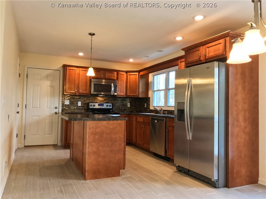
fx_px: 215
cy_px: 100
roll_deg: -1.5
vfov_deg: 49.7
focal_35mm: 28
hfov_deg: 63.4
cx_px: 133
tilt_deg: +3.3
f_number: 1.8
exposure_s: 1/30
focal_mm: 3.99
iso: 32
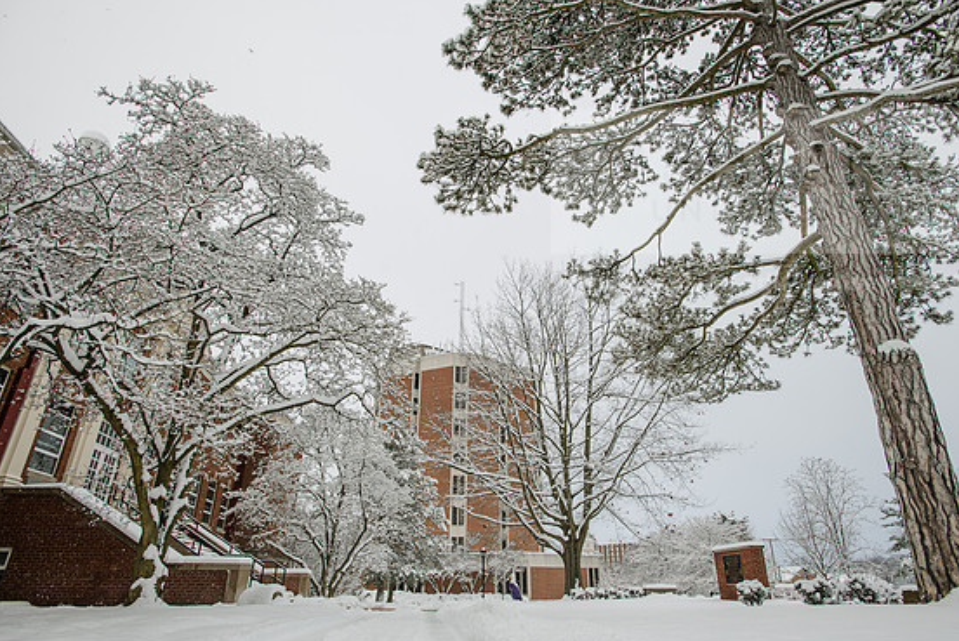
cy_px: 319
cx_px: 499
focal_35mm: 21
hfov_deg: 81.1
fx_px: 560
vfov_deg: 59.6
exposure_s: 1/320
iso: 200
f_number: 4.5
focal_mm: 20
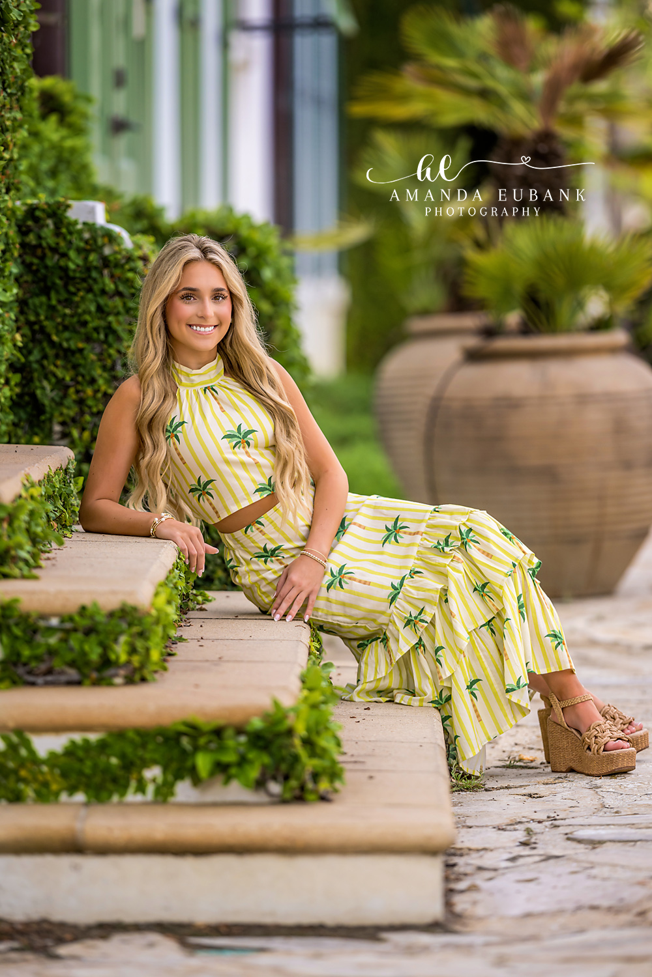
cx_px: 326
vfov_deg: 10.3
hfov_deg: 6.9
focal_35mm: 200
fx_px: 5433
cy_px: 488
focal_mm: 200
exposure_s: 1/1000
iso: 500
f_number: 2.8
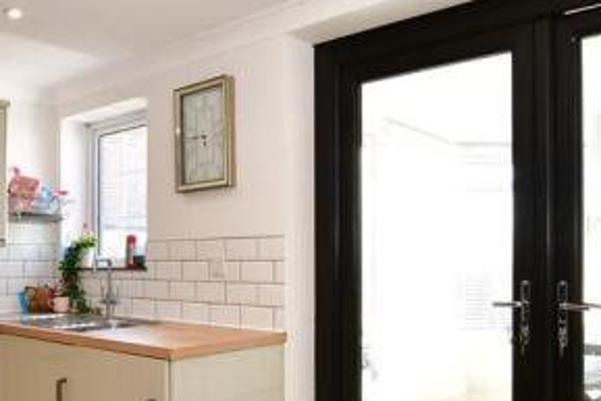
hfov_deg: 55.6
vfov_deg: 38.7
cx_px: 266
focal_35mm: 34
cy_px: 252
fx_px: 568
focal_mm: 10
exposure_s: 1/8
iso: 160
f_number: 8
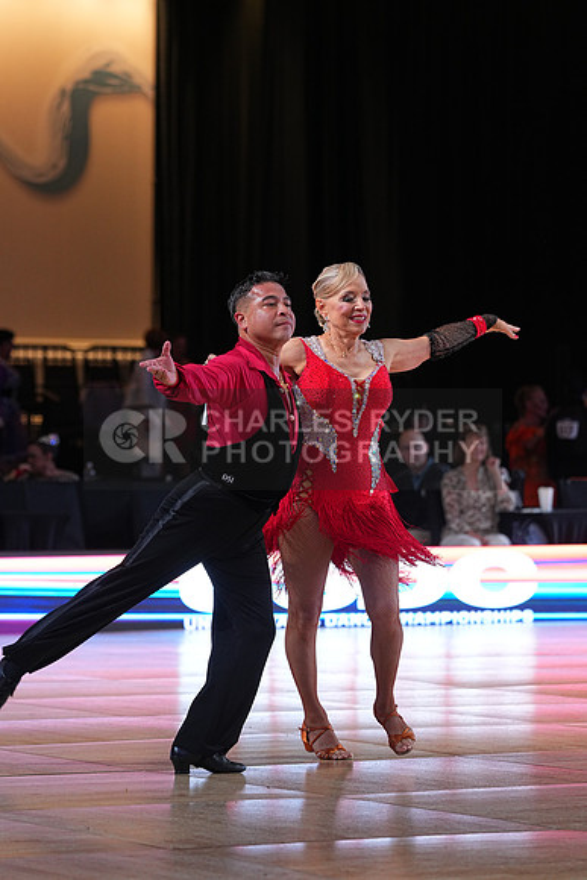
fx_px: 3764
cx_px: 294
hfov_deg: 8.9
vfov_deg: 13.3
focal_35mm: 154
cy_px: 440
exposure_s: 1/400
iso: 1600
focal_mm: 154
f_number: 4.5
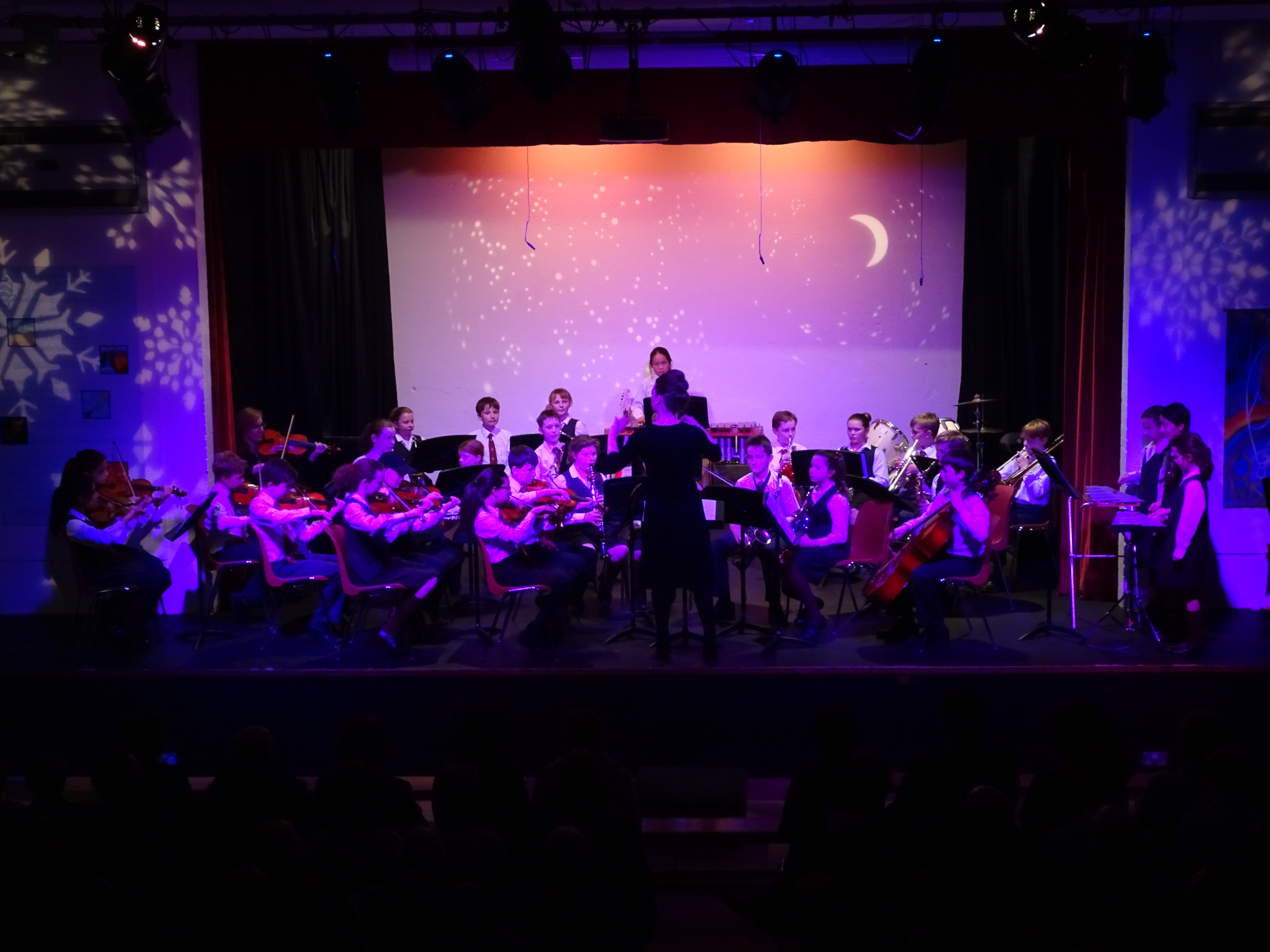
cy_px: 476
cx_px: 635
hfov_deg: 33.2
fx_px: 2128
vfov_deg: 25.2
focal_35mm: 58
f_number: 4.5
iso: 800
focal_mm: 9.87
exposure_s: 1/60
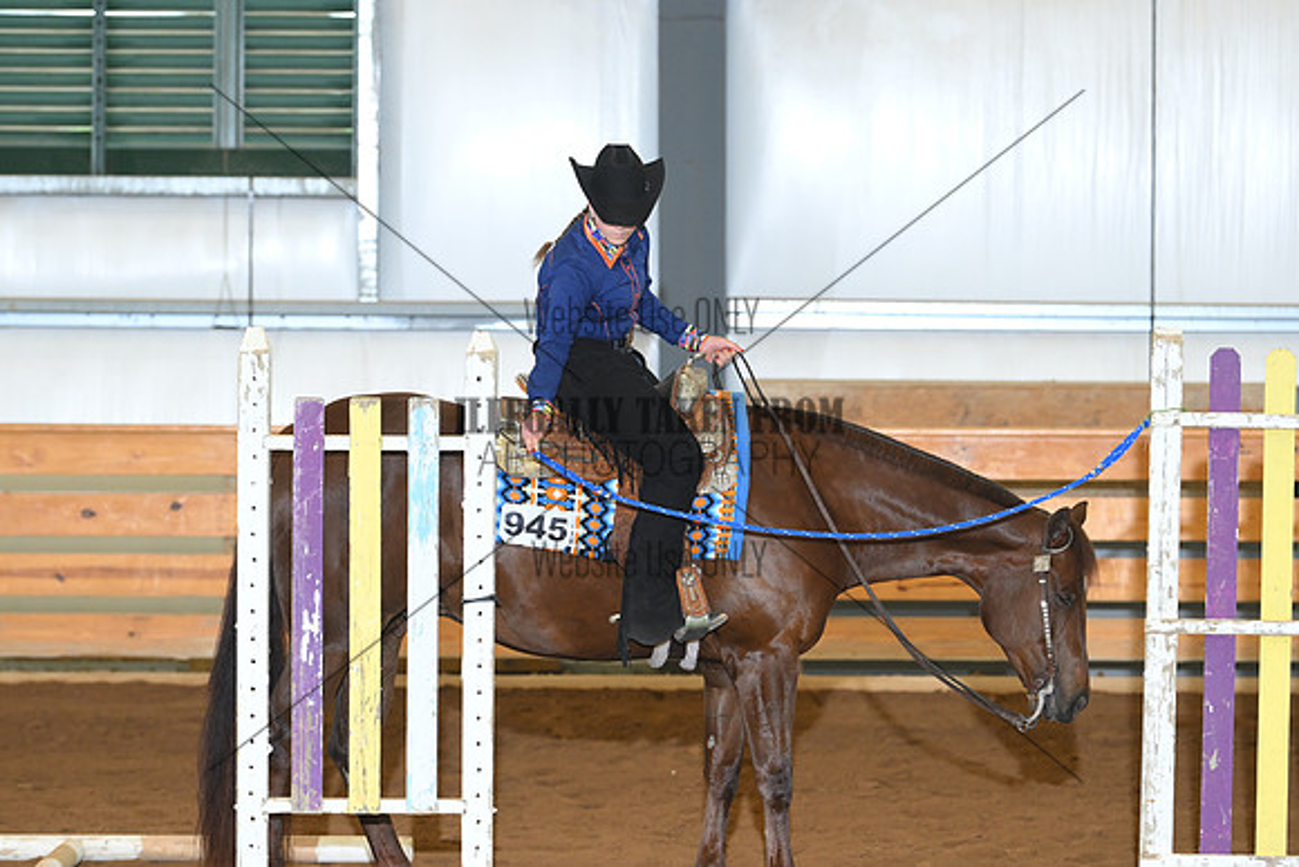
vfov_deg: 5.7
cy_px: 434
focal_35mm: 240
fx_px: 8662
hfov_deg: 8.6
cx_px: 650
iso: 800
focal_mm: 160
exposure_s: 1/206
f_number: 3.5
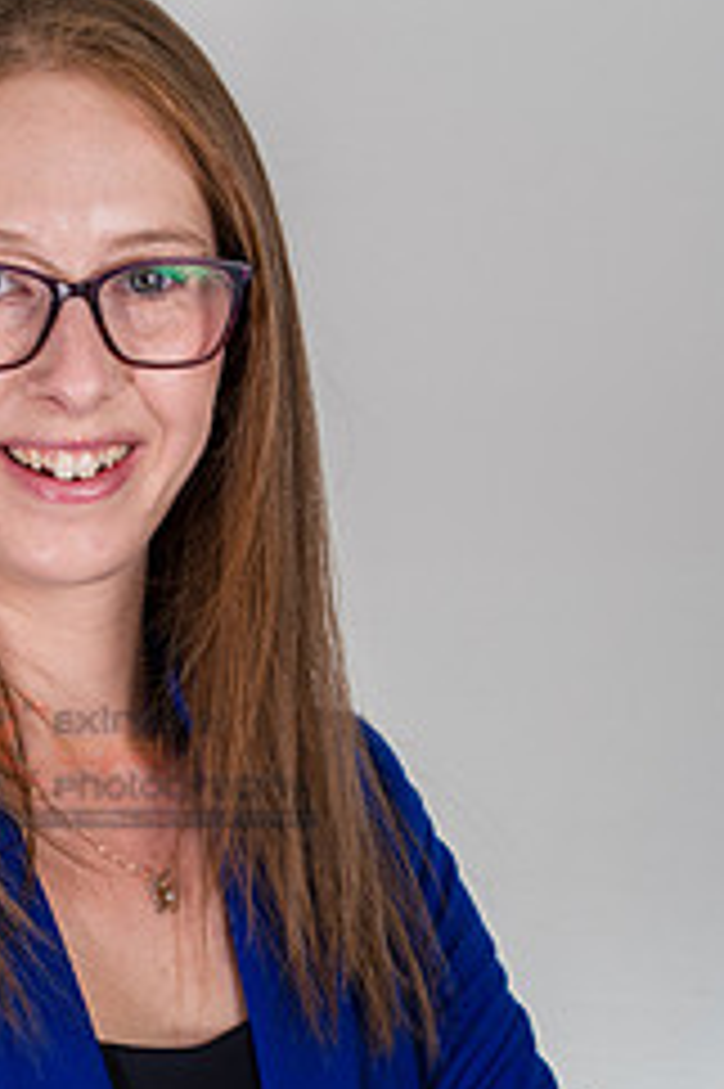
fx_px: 4773
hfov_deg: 8.7
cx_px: 130
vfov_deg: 13.0
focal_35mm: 158
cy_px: 760
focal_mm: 85
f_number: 7.1
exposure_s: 1/500
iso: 250
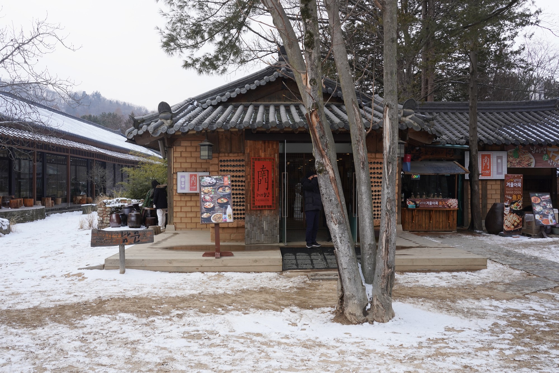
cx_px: 280
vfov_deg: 42.3
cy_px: 186
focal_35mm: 31
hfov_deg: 60.3
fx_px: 481
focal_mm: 31
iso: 400
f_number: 14
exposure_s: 1/100
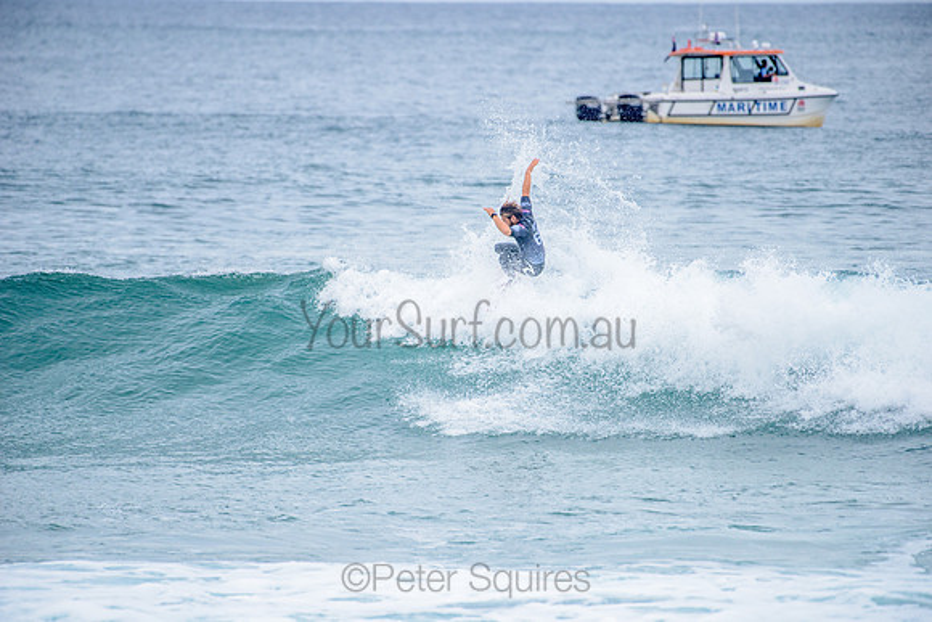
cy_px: 311
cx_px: 466
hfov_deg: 4.1
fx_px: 12947
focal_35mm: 500
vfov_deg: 2.8
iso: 400
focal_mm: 500
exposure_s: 1/2000
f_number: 5.6
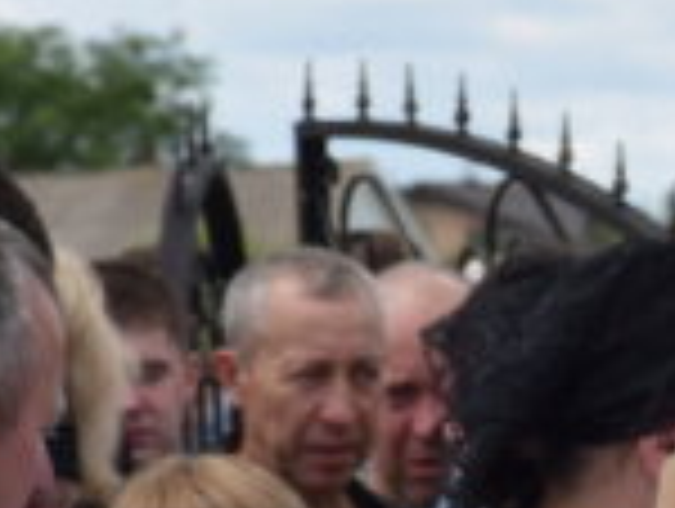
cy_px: 641
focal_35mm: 627
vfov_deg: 2.4
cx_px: 1638
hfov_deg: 3.1
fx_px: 12255
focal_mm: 85
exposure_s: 1/200
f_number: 8
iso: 100
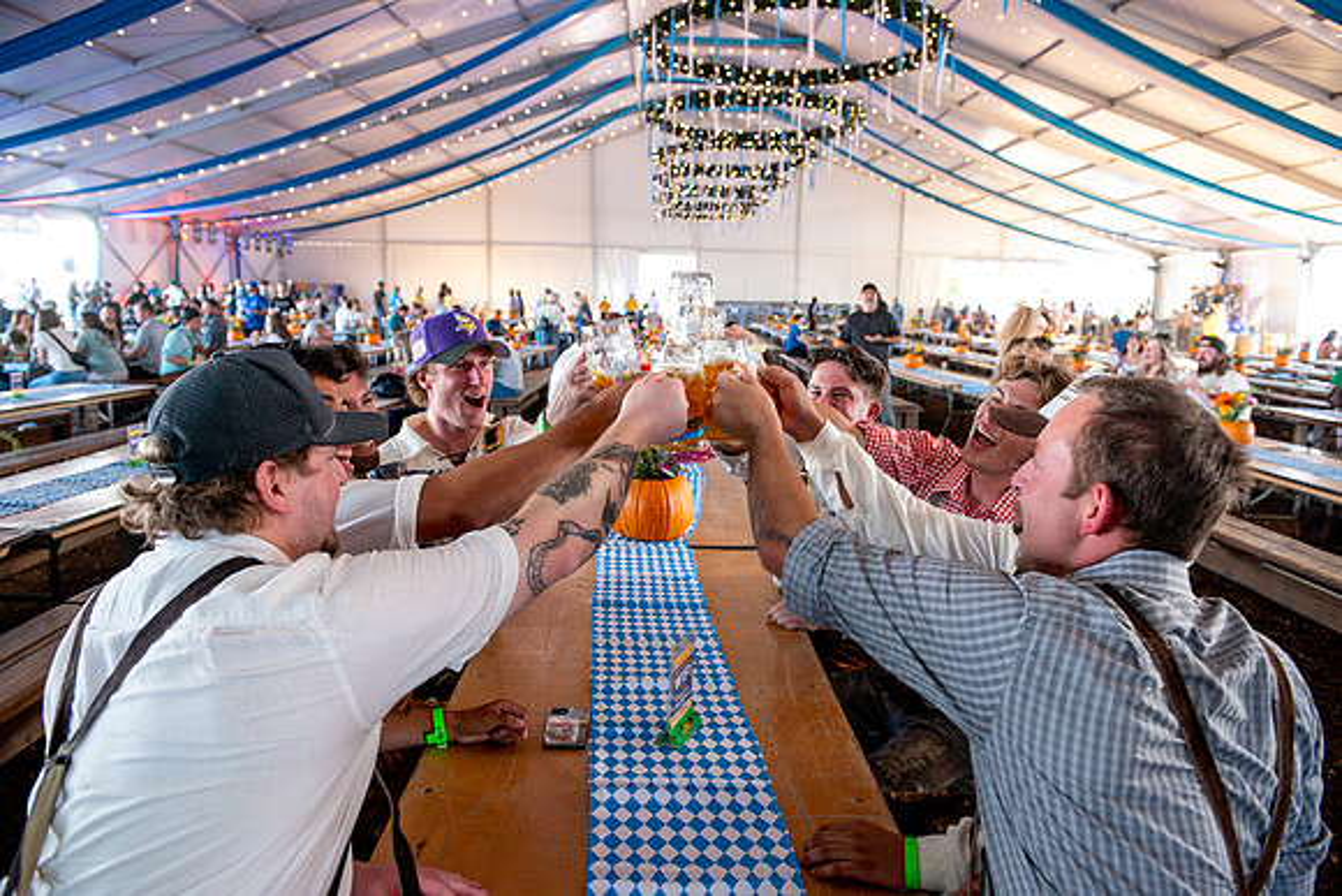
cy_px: 448
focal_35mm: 24
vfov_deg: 53.2
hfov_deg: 73.7
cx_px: 671
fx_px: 895
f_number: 4
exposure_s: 1/100
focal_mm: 24
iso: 1000
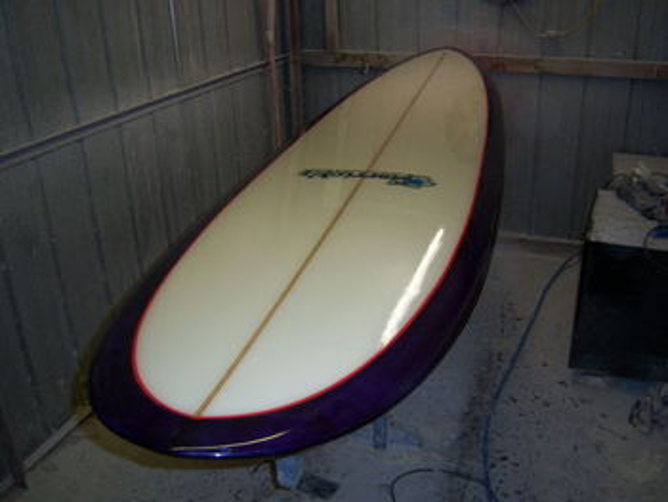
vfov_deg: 39.7
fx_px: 695
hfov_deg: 51.3
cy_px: 251
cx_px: 334
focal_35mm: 36
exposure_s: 1/60
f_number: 2.8
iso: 80
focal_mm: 7.5
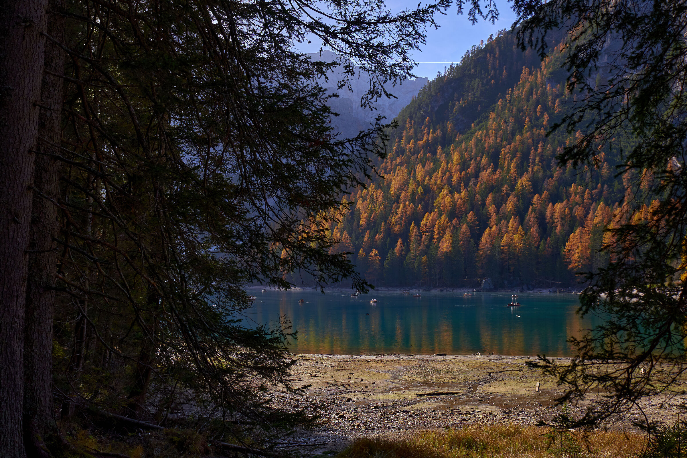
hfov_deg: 54.4
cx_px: 344
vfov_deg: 37.9
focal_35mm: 35
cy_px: 229
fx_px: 668
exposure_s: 1/800
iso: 250
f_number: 5
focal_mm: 23
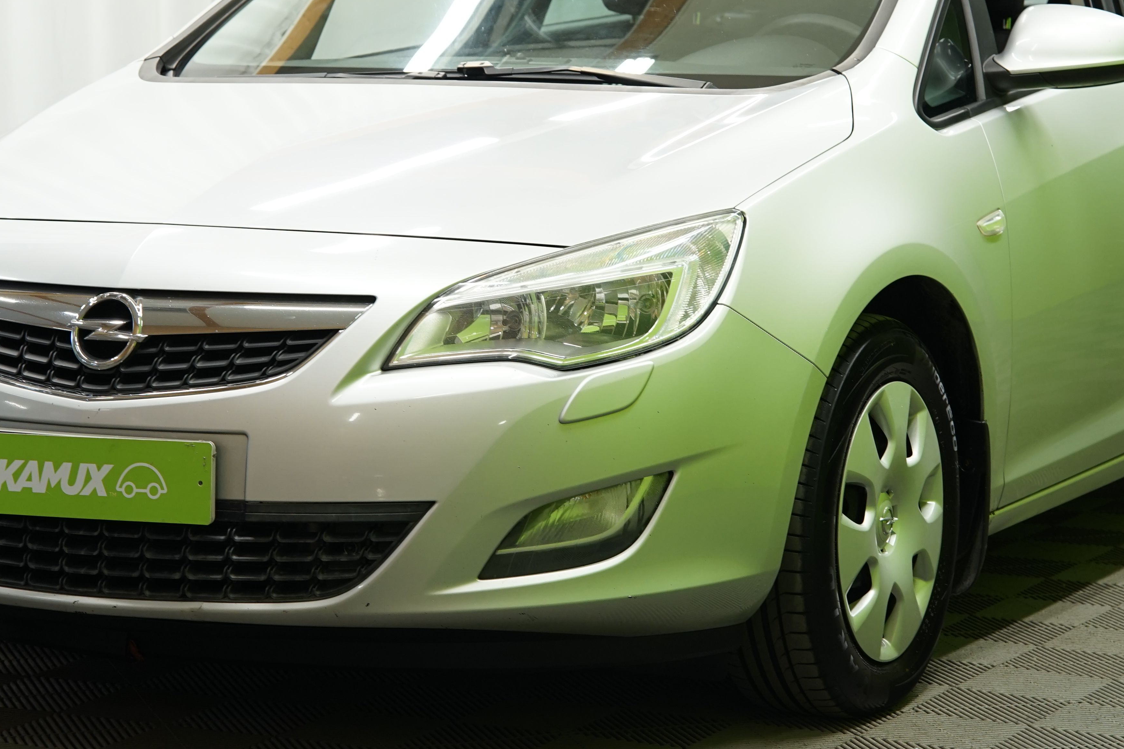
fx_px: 3653
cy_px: 244
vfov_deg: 11.7
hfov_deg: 17.5
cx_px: 588
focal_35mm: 117
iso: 500
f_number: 5.6
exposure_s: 1/15
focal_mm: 68
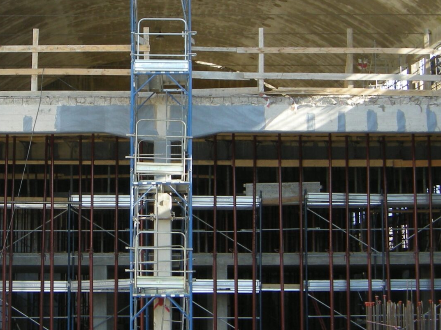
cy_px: 122
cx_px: 186
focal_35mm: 86
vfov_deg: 17.1
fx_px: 1096
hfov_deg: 22.7
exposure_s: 1/105
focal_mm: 7.5
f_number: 3.4
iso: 64
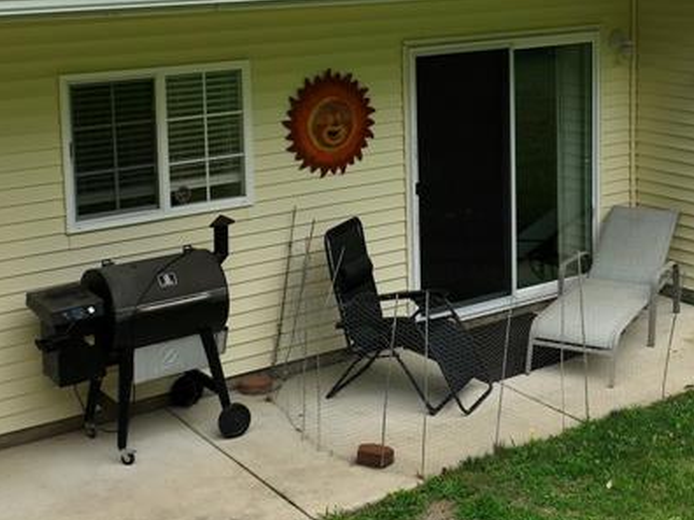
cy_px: 109
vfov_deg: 23.3
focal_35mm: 62
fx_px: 1243
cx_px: 417
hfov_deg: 31.1
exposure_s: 1/400
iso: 300
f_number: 2.8
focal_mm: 12.29
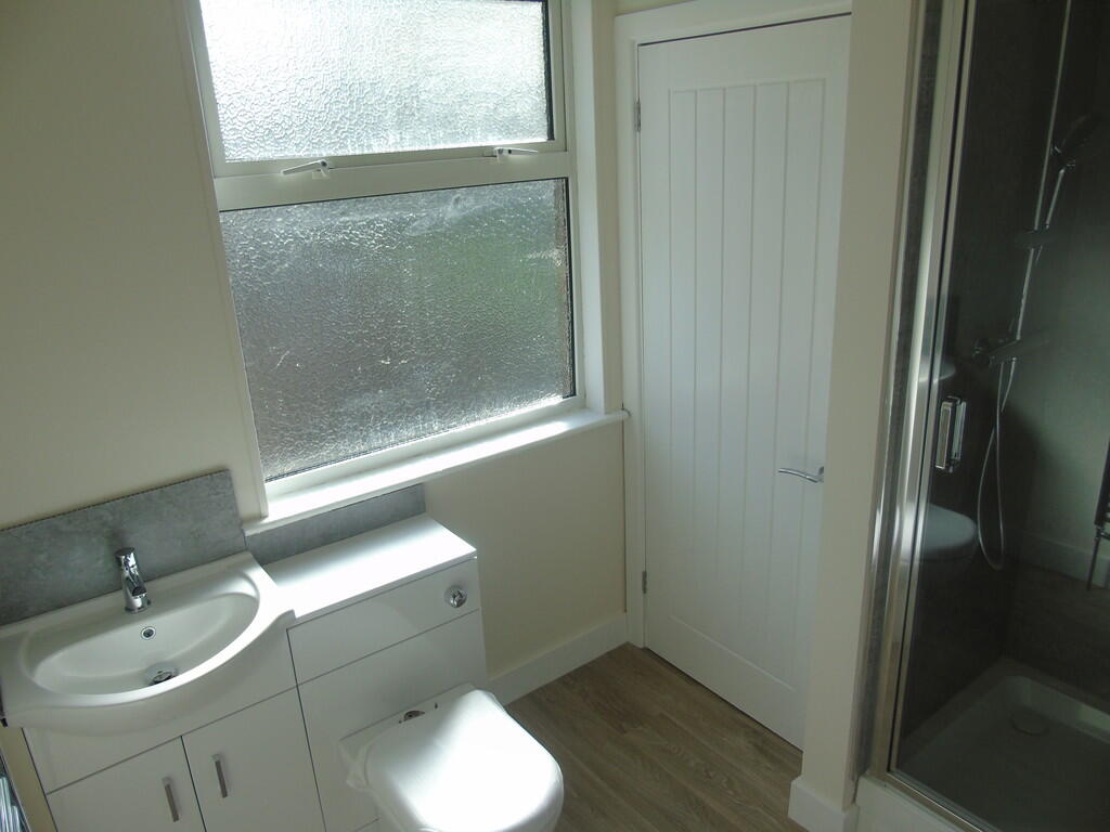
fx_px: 802
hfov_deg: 69.4
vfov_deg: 54.9
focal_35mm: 25
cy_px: 416
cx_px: 555
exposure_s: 1/320
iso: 80
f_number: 3.4
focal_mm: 4.4
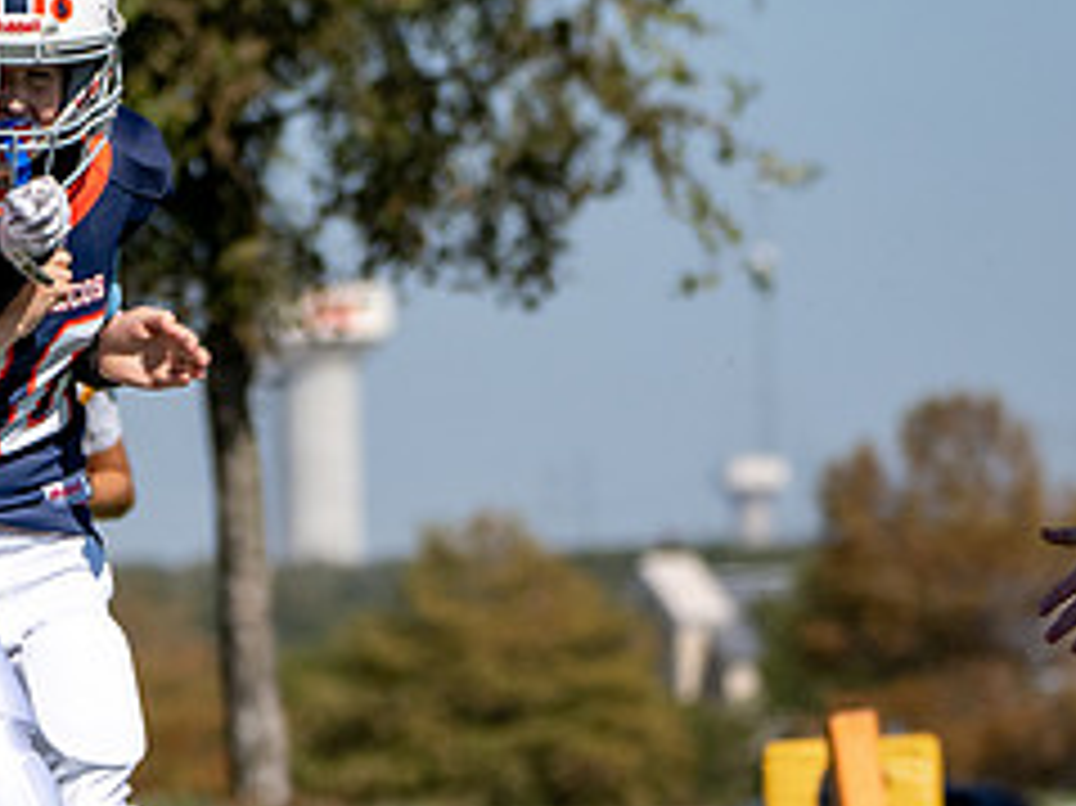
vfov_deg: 2.6
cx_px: -217
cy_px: 524
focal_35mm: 562
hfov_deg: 3.5
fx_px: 17460
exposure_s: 1/2500
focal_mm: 164
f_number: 5.6
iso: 250
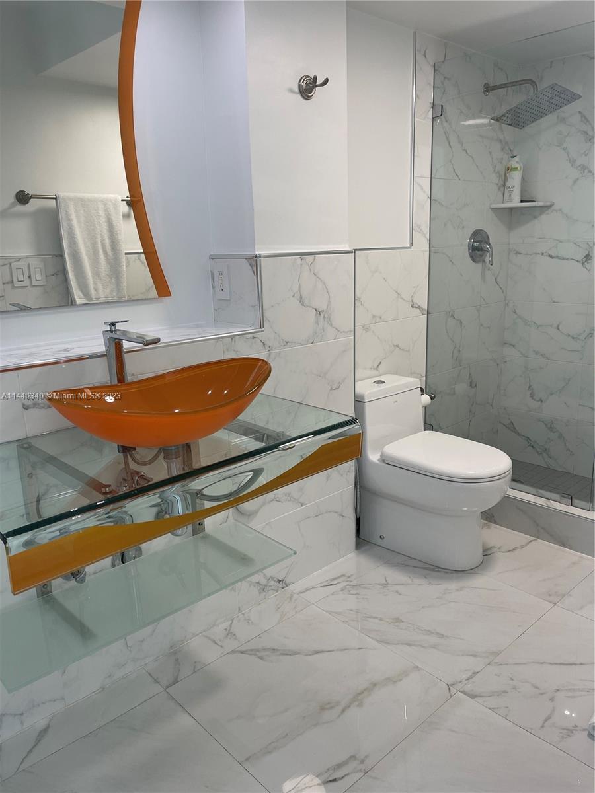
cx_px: 298
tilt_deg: -13.9
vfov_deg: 67.3
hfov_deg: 53.1
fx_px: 596
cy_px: 396
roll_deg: +1.4
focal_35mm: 26
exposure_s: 1/120
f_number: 1.6
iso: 50
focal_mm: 5.1
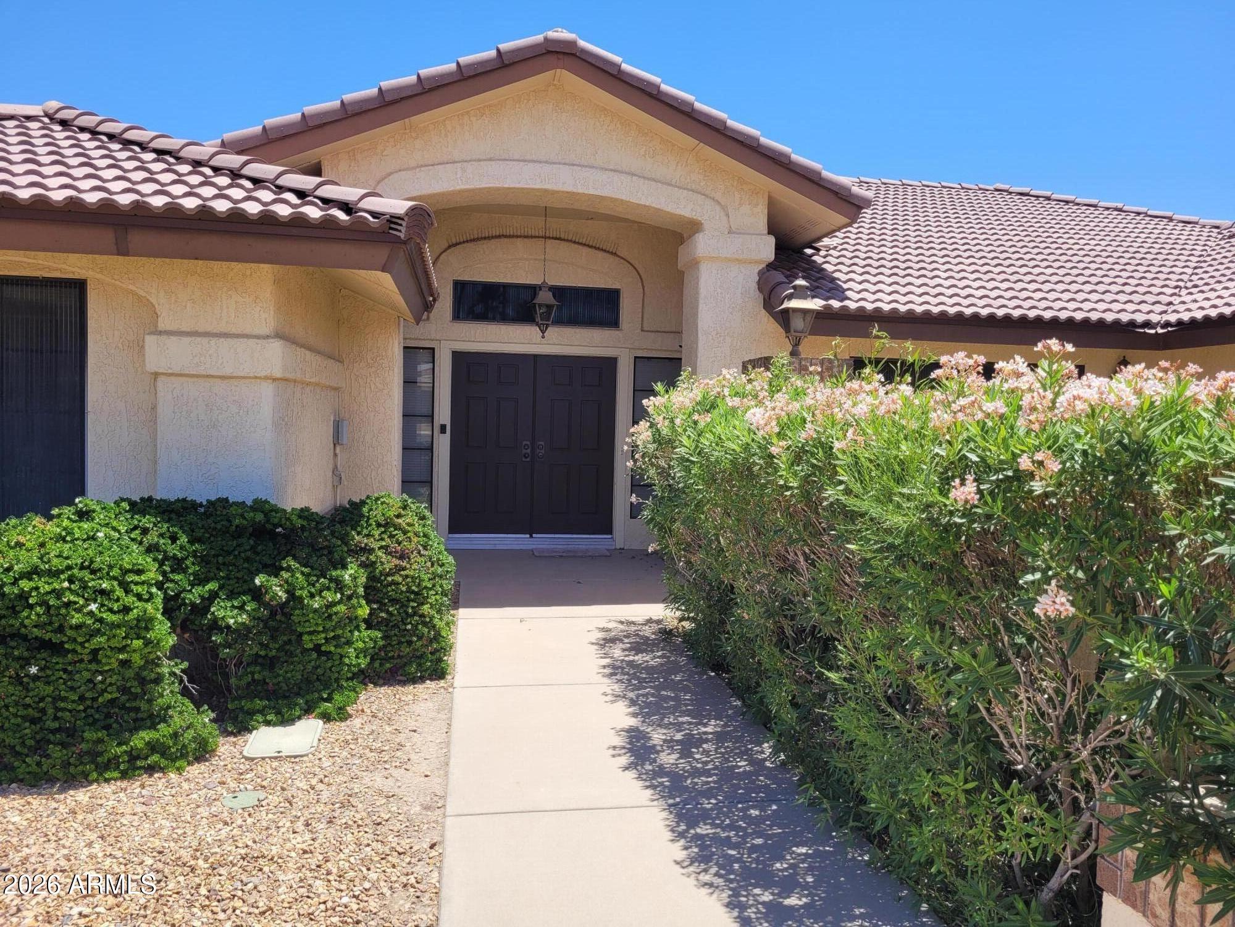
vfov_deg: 53.1
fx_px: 928
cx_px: 618
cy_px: 464
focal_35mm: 26
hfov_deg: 67.3
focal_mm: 5.4
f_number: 1.8
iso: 40
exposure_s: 1/1668
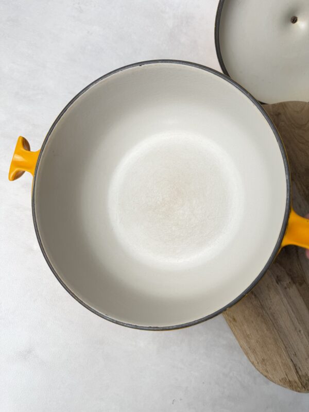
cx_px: 154
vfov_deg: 71.6
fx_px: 286
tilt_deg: -71.3
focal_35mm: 24
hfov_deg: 56.8
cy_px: 206
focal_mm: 6.76
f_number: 1.78
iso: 64
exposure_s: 1/100
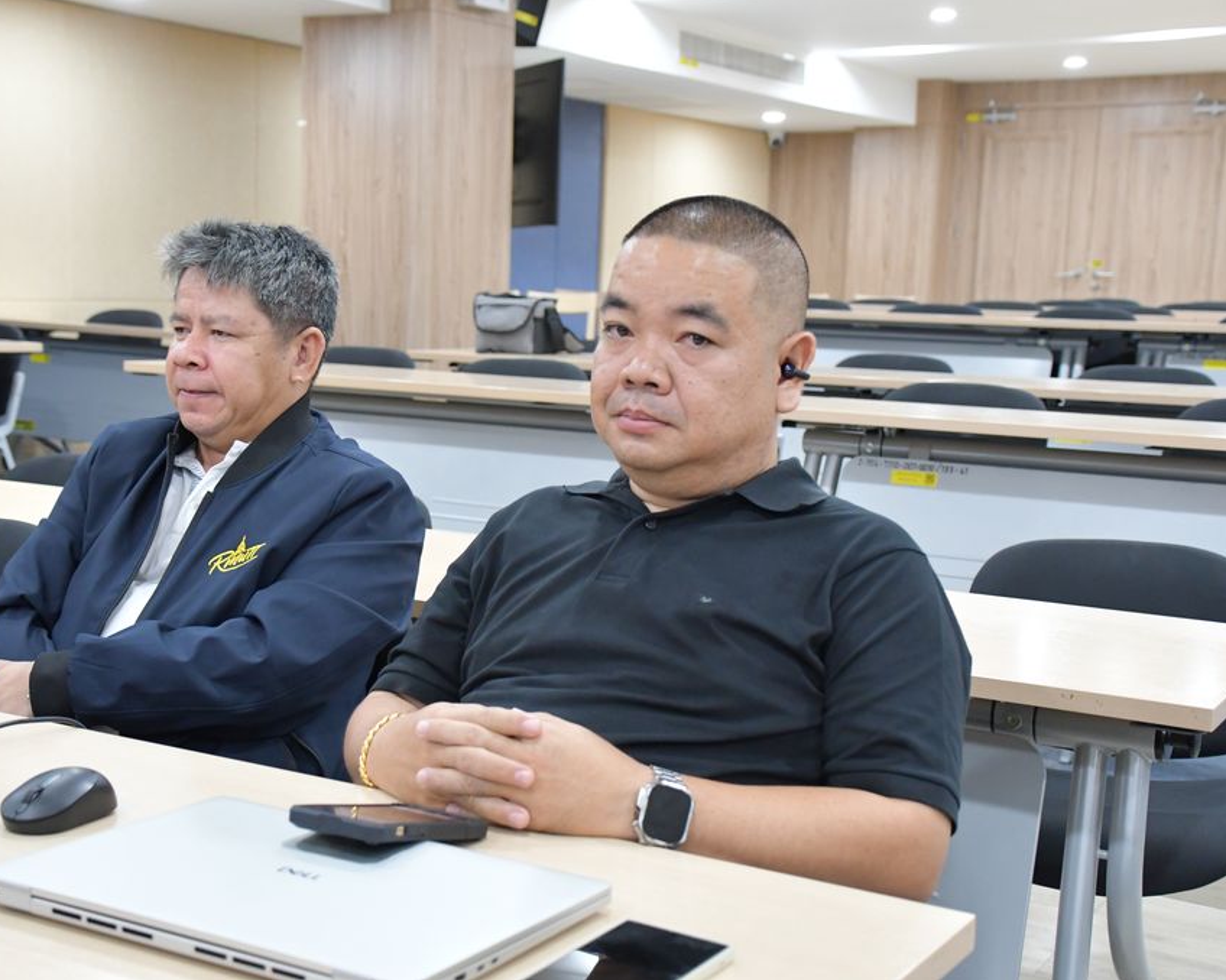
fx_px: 1850
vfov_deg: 29.7
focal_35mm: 51
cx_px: 538
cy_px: 488
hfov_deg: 36.6
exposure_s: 1/100
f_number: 4
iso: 3200
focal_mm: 30
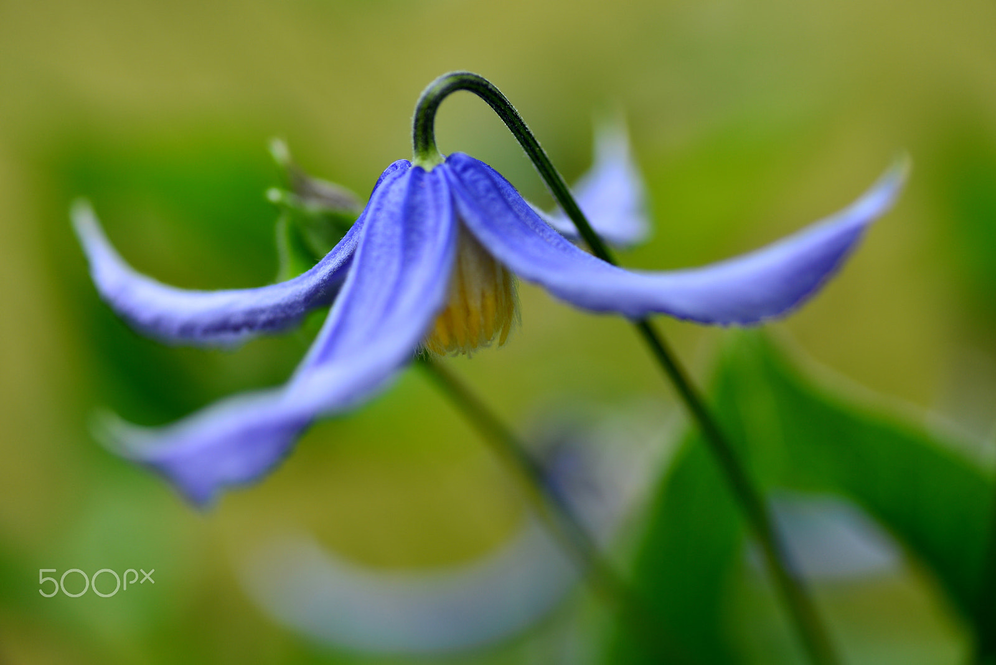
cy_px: 332
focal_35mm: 90
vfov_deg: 15.2
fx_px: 2491
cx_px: 498
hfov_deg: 22.6
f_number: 5.6
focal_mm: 90
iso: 100
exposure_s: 1/180
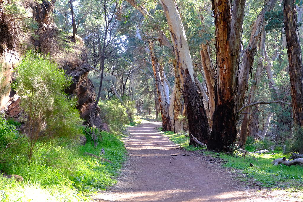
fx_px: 699
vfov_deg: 16.5
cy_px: 101
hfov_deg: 24.5
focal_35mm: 83
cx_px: 152
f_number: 4
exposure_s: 1/40
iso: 200
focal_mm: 55
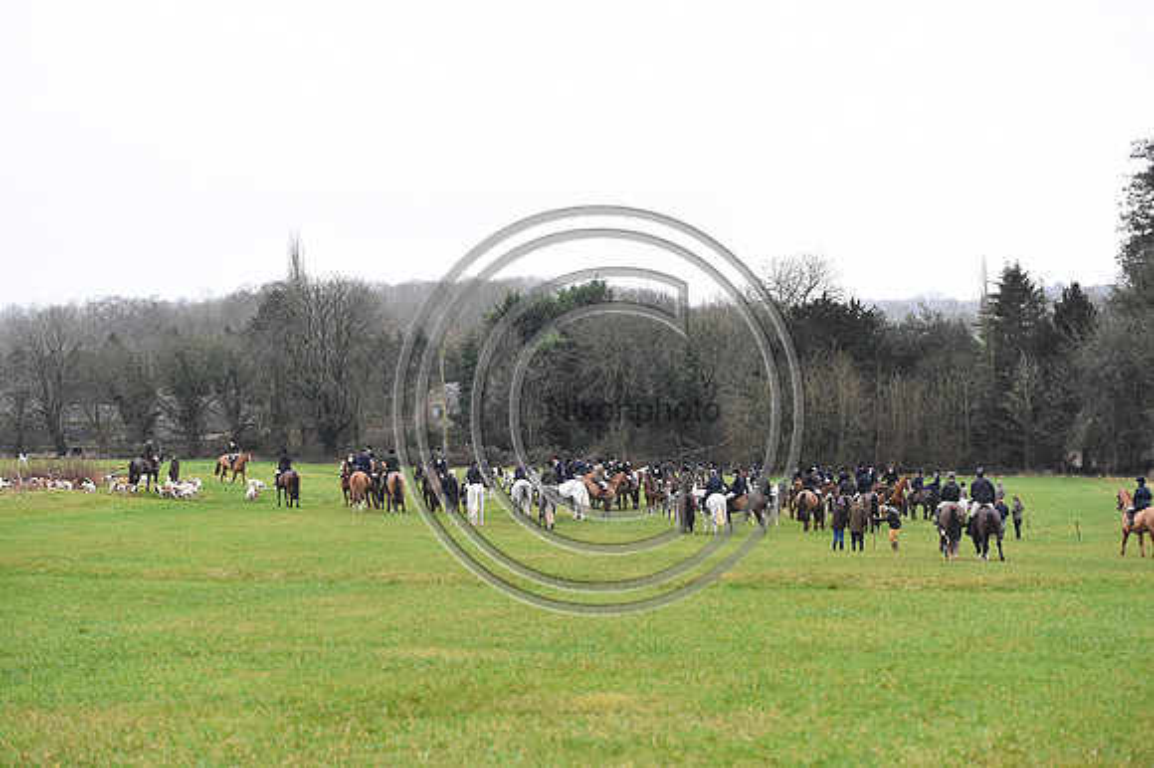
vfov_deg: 17.0
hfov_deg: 25.4
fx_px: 2563
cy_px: 384
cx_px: 577
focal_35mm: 80
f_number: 3.5
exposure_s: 1/800
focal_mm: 80
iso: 4000
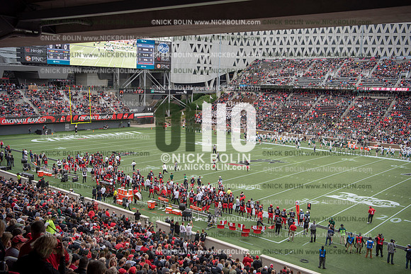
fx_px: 434
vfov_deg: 35.1
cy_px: 137
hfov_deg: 50.7
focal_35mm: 38
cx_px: 206
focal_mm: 38
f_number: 3.5
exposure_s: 1/640
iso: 250
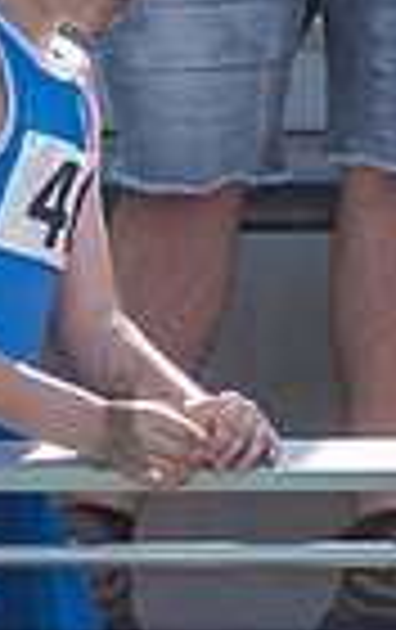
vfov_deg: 1.9
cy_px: 143
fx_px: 19278
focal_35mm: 1121
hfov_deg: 1.2
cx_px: 635
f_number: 4
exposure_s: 1/500
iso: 200
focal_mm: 200
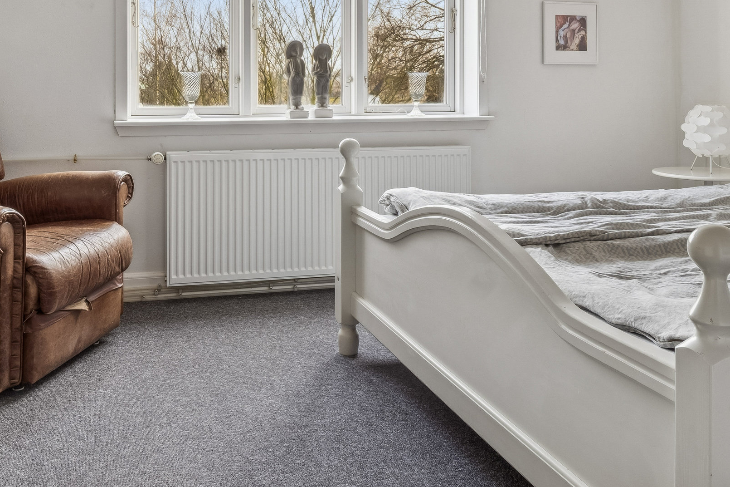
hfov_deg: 46.3
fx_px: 850
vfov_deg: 30.8
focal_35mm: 42
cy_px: 67
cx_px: 315
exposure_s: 1/20
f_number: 8
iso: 200
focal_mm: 15
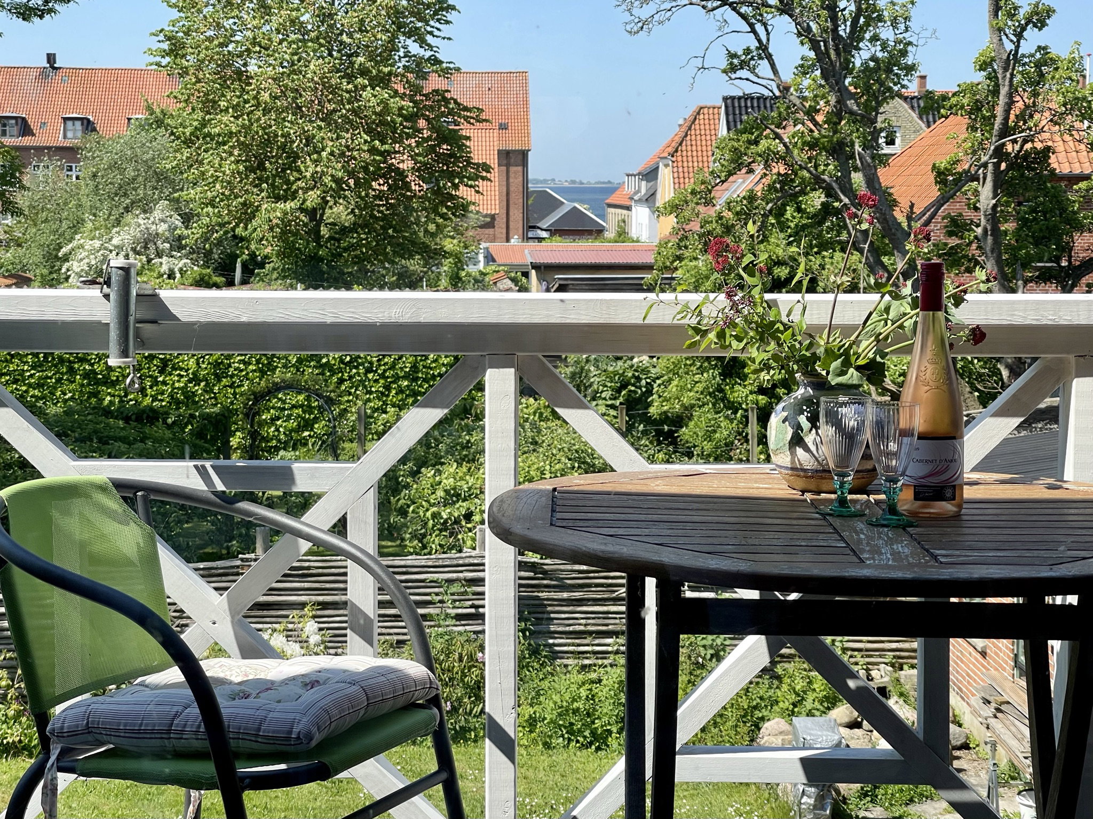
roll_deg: -0.4
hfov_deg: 30.3
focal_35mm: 64
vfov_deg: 22.9
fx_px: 2021
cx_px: 546
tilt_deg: -6.7
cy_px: 410
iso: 20
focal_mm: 7.5
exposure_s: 1/630
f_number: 2.2
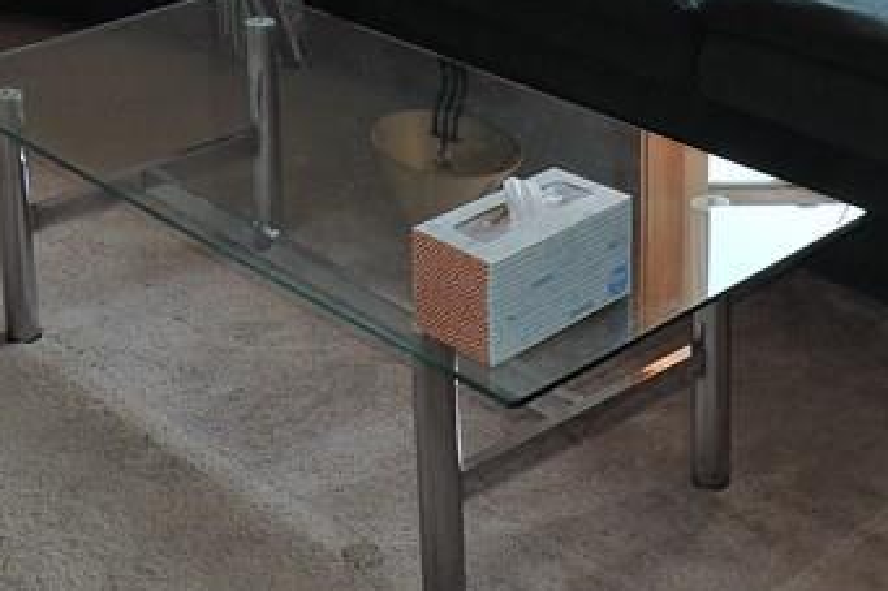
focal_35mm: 75
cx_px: 437
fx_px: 1849
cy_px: -258
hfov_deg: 27.0
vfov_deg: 16.7
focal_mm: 4.3
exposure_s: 1/50
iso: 100
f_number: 3
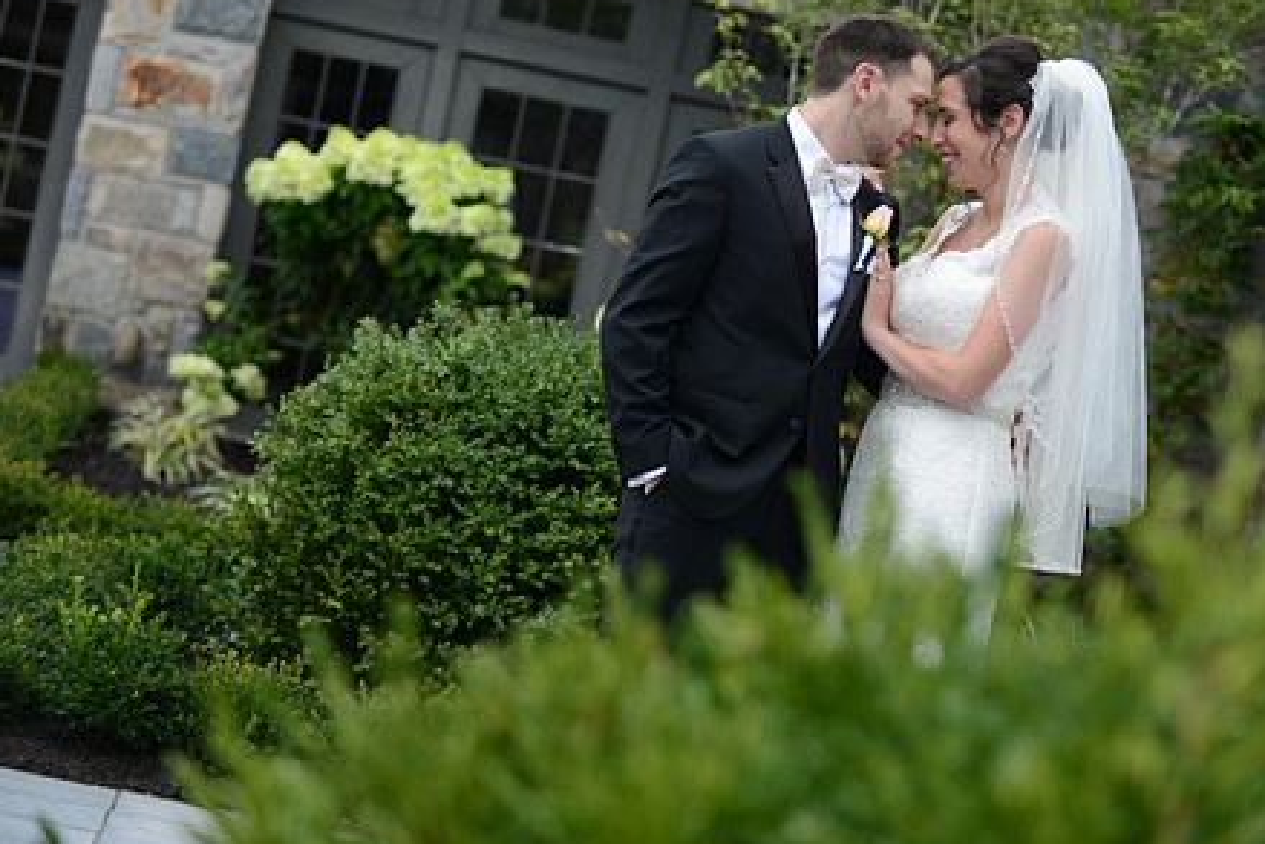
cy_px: 327
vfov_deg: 13.3
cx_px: 813
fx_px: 3620
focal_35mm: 103
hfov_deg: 19.8
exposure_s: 1/2000
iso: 500
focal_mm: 78
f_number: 3.2
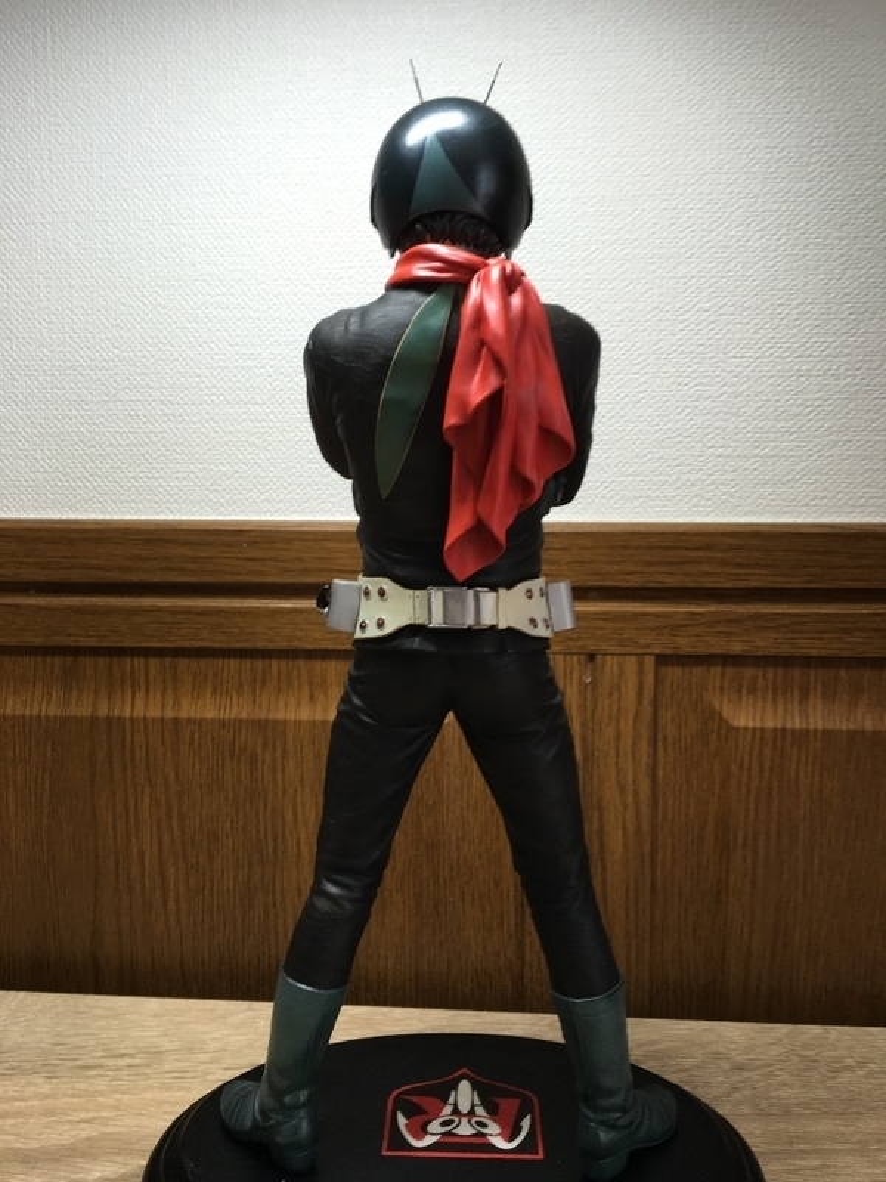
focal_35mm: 29
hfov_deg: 48.2
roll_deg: +1.2
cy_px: 591
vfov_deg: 61.7
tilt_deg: -7.0
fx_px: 990
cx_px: 443
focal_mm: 4.15
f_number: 2.2
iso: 32
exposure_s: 1/60
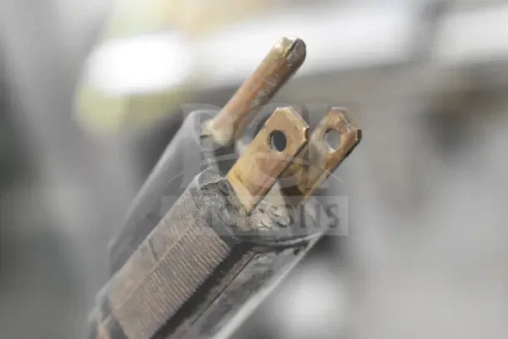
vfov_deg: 16.6
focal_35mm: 82
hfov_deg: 24.6
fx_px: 1164
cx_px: 254
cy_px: 170
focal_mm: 55
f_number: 7.1
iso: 6400
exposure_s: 1/125
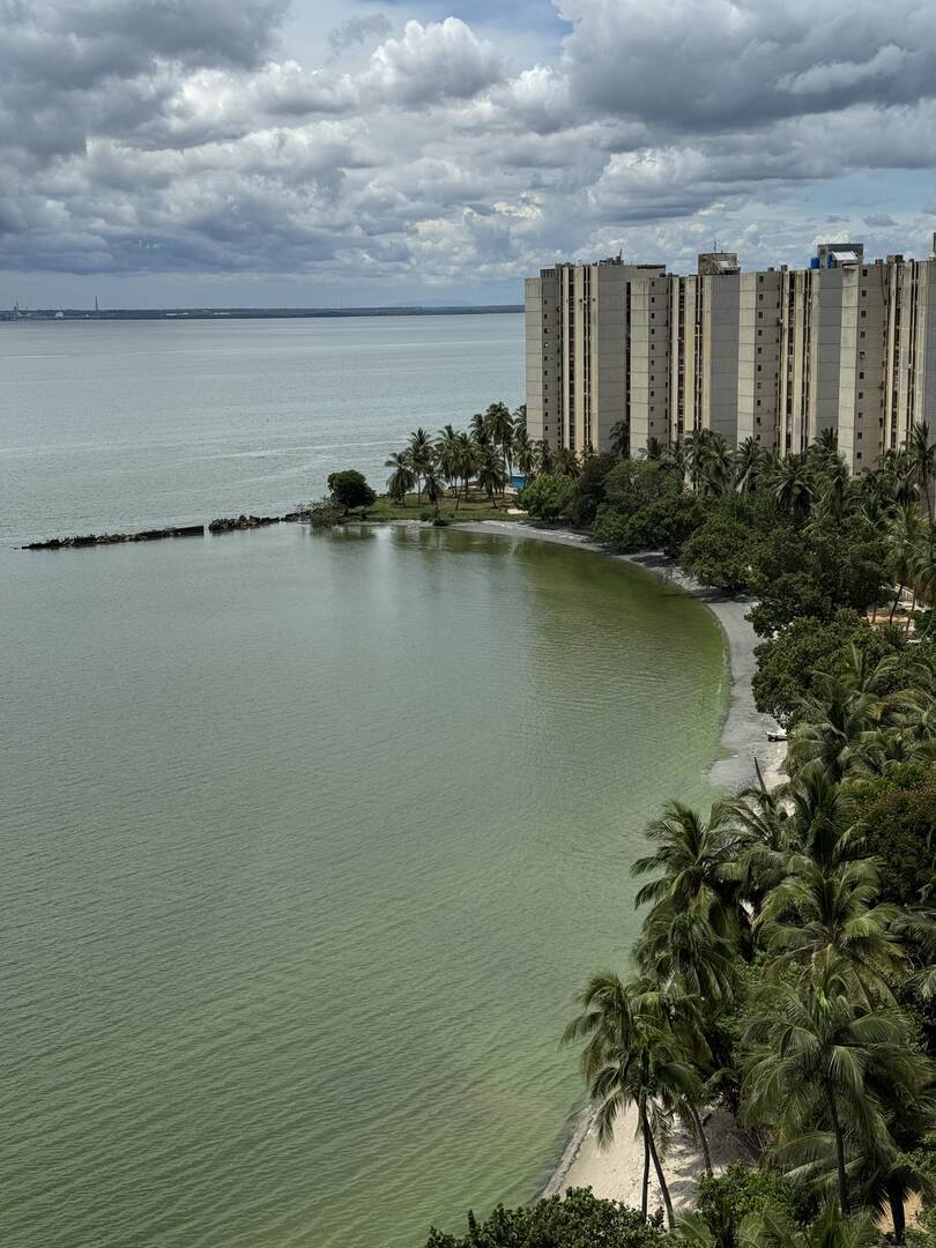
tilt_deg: -11.2
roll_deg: +1.6
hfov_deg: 30.3
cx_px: 468
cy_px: 624
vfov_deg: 39.7
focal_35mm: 48
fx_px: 1731
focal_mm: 6.76
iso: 64
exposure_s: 1/7937
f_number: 1.78
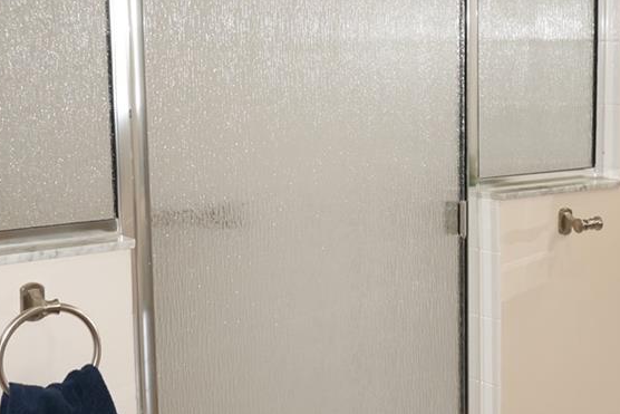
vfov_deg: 19.7
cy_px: 196
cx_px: 447
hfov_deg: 28.9
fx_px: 1189
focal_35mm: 69
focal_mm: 16
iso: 125
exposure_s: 1/60
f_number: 4.5
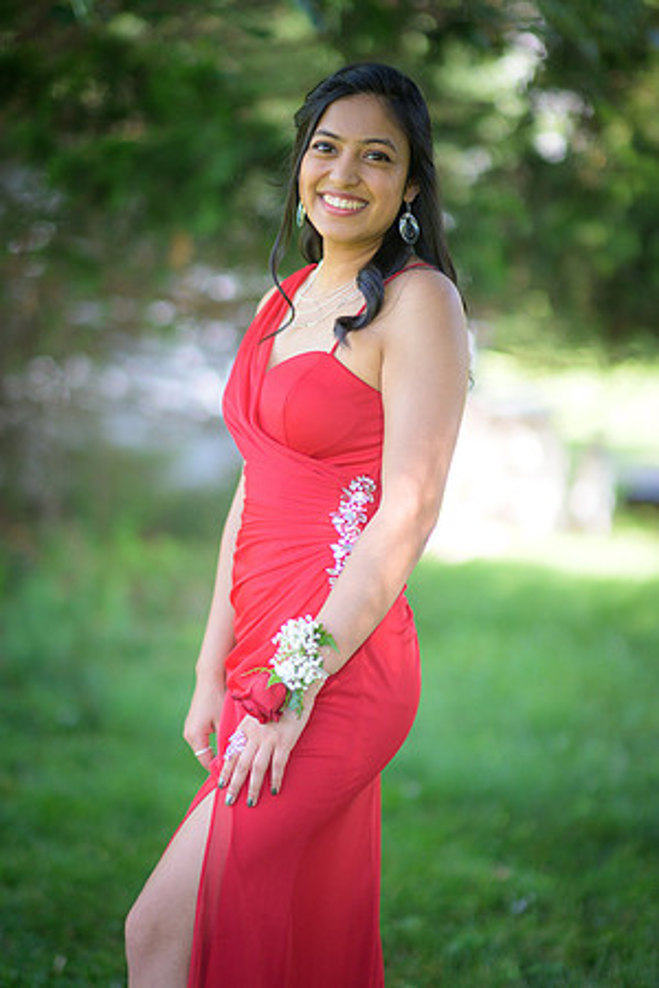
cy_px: 494
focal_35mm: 85
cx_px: 330
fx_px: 2334
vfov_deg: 23.9
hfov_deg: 16.1
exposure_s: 1/1250
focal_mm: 85
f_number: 1.4
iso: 400
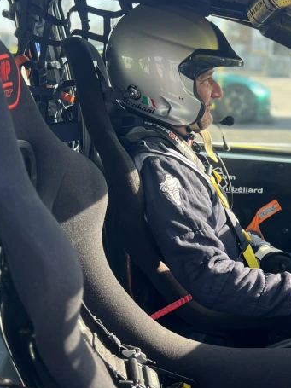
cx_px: 288
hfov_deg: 23.1
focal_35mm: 61
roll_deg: -2.6
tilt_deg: -17.9
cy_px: 287
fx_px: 684
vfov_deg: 31.2
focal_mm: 5.7
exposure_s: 1/337
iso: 50
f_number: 1.5
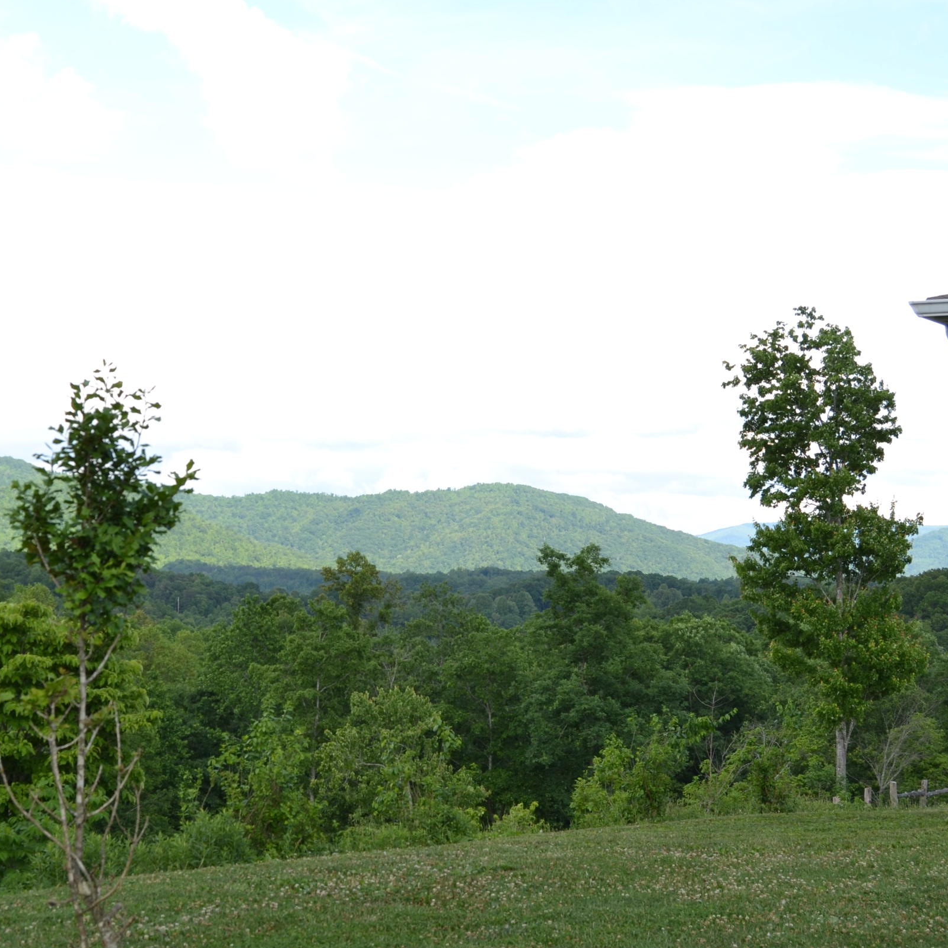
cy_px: 529
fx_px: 2076
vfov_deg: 25.7
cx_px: 362
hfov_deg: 25.7
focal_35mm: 67
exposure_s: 1/250
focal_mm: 28
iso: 140
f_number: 5.6
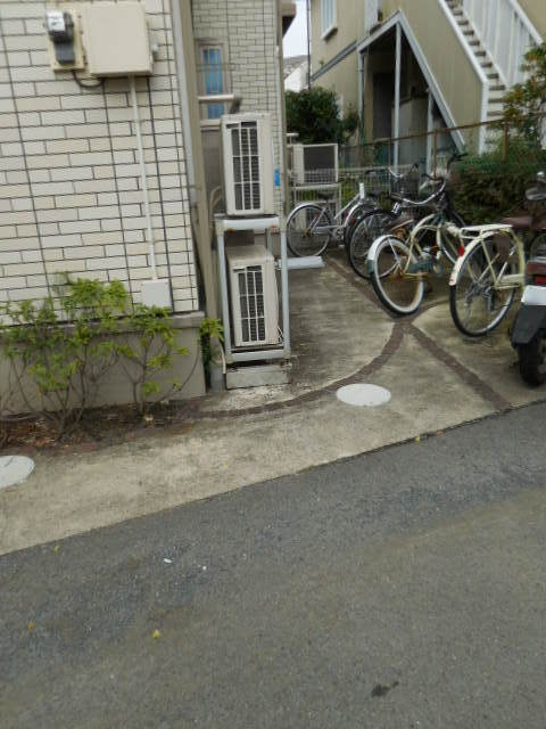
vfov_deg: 69.4
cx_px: 273
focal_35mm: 25
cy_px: 364
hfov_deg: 54.9
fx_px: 526
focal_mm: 4.5
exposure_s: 1/200
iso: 125
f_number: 3.3
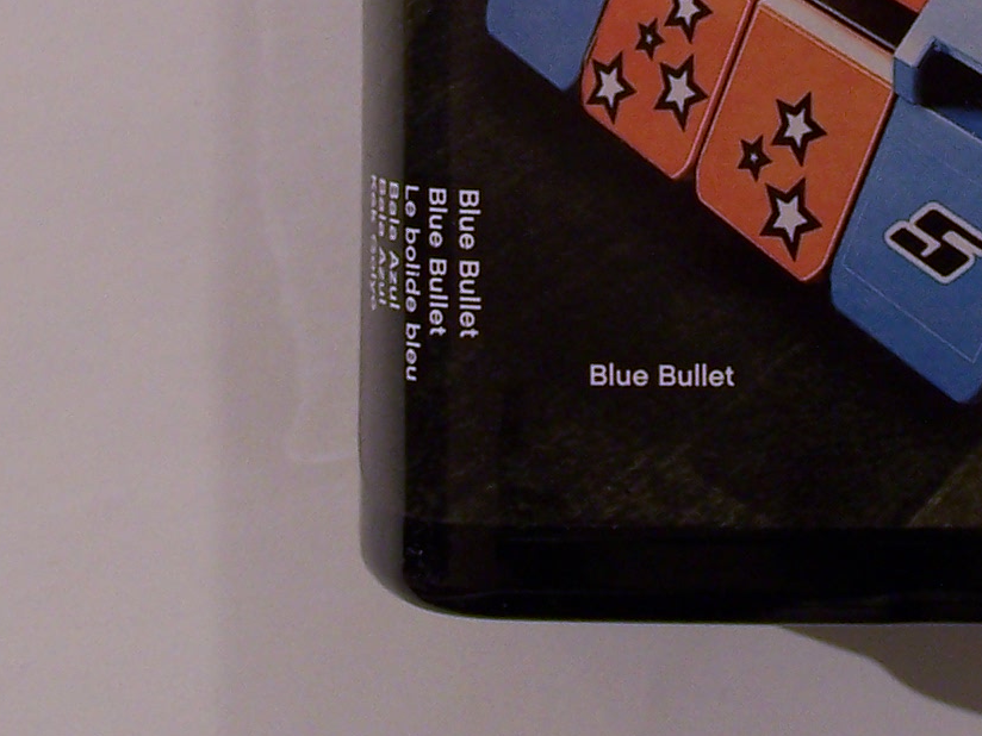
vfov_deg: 7.3
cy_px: -357
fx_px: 5674
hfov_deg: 9.8
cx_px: 1105
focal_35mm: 200
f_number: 3.2
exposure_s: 1/2
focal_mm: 10.7
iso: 80
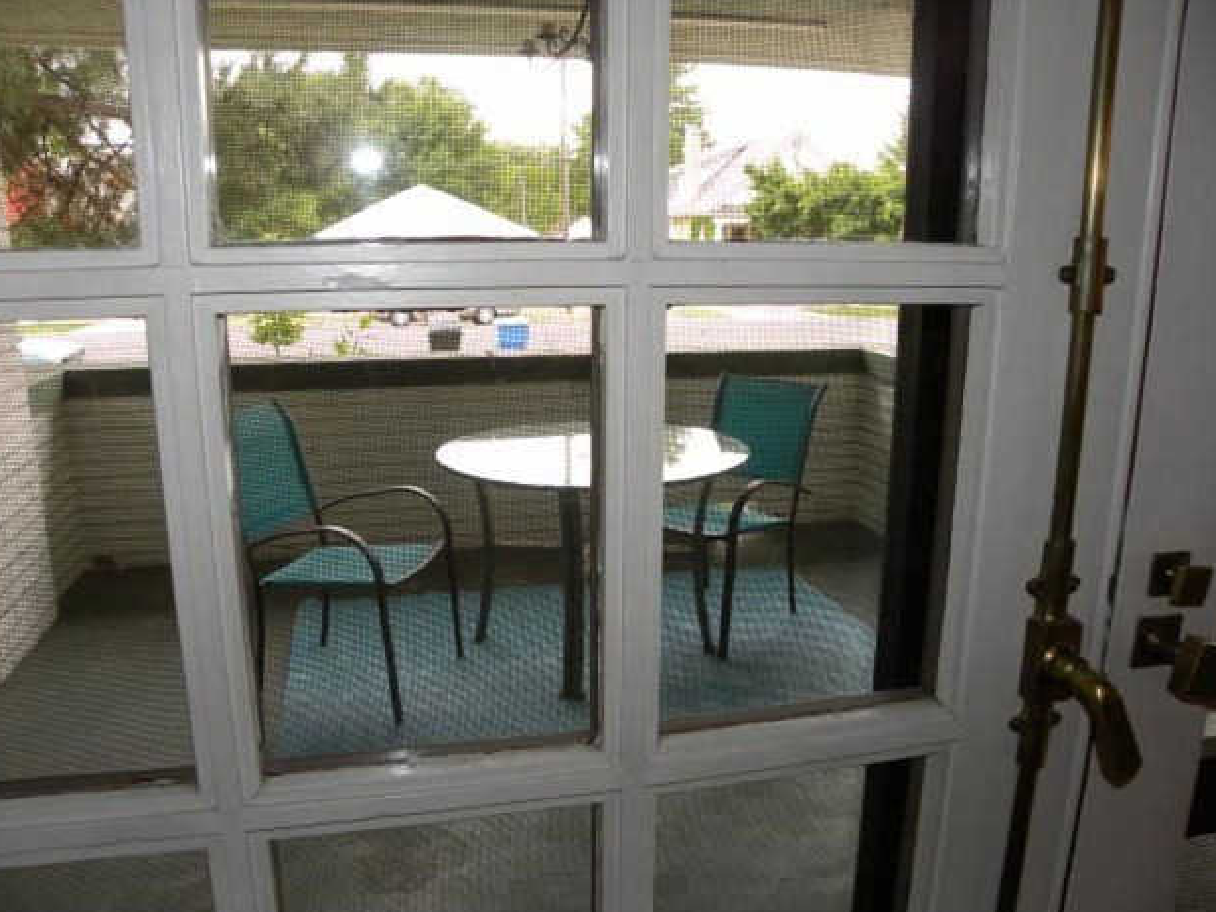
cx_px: 606
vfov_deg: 51.3
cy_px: 468
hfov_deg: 65.3
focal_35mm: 27
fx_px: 948
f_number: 3.2
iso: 64
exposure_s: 1/60
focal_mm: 4.6
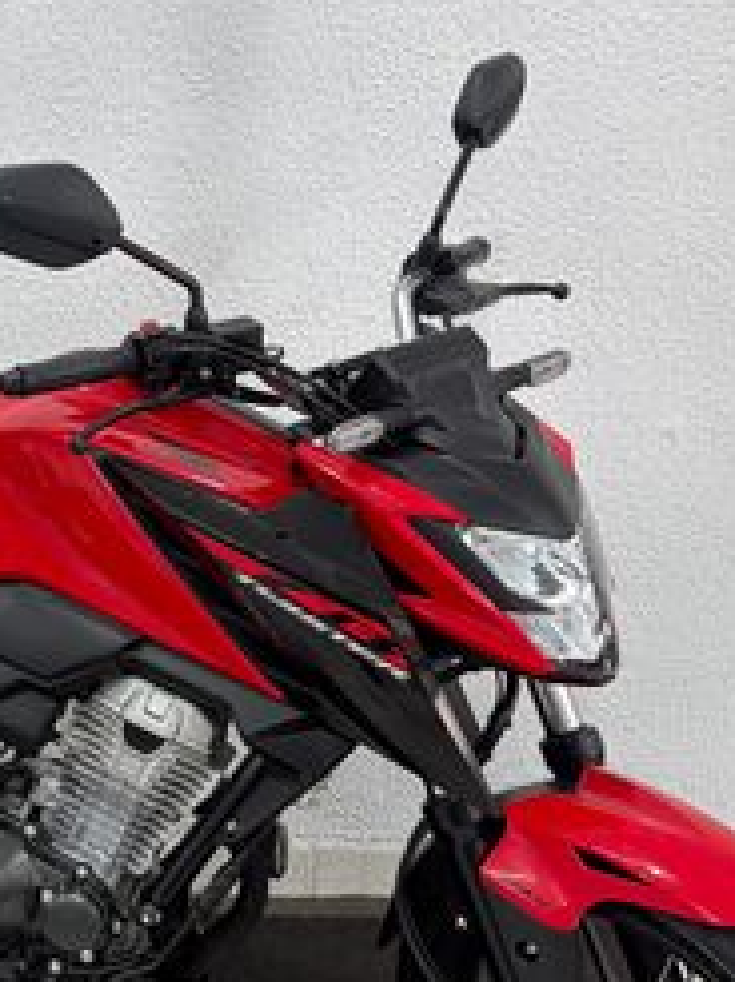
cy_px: 555
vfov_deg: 41.2
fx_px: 1305
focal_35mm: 46
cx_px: 32
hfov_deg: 29.7
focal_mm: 6.76
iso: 160
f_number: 1.78
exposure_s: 1/120
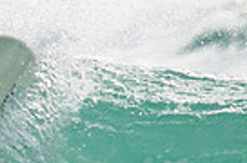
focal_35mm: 4097
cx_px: -155
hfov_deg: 0.5
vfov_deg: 0.3
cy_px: 111
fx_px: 28044
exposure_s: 1/2000
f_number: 11
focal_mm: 800
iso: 1250
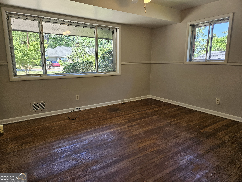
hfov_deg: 73.9
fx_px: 161
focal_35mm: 23
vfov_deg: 58.9
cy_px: 91
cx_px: 121
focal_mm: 5.4
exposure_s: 1/120
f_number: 1.8
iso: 50
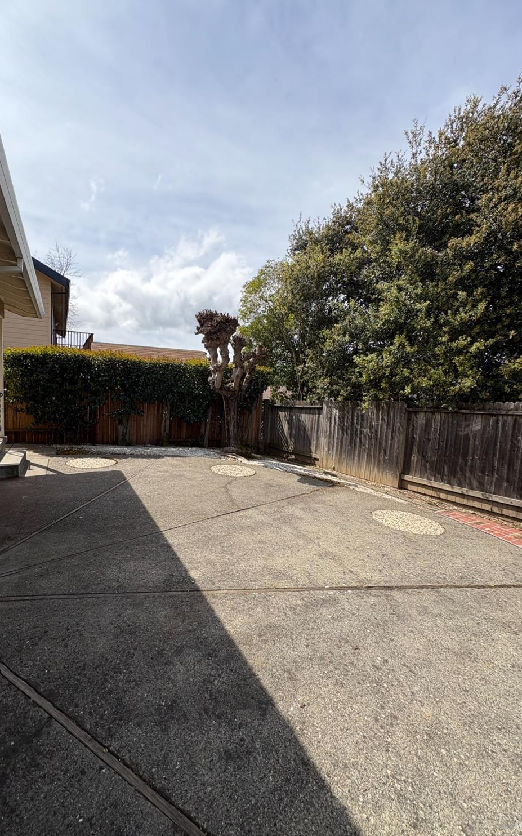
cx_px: 228
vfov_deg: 101.5
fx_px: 342
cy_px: 415
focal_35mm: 15
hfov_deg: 74.4
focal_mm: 2.22
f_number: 2.2
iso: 50
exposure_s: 1/1832
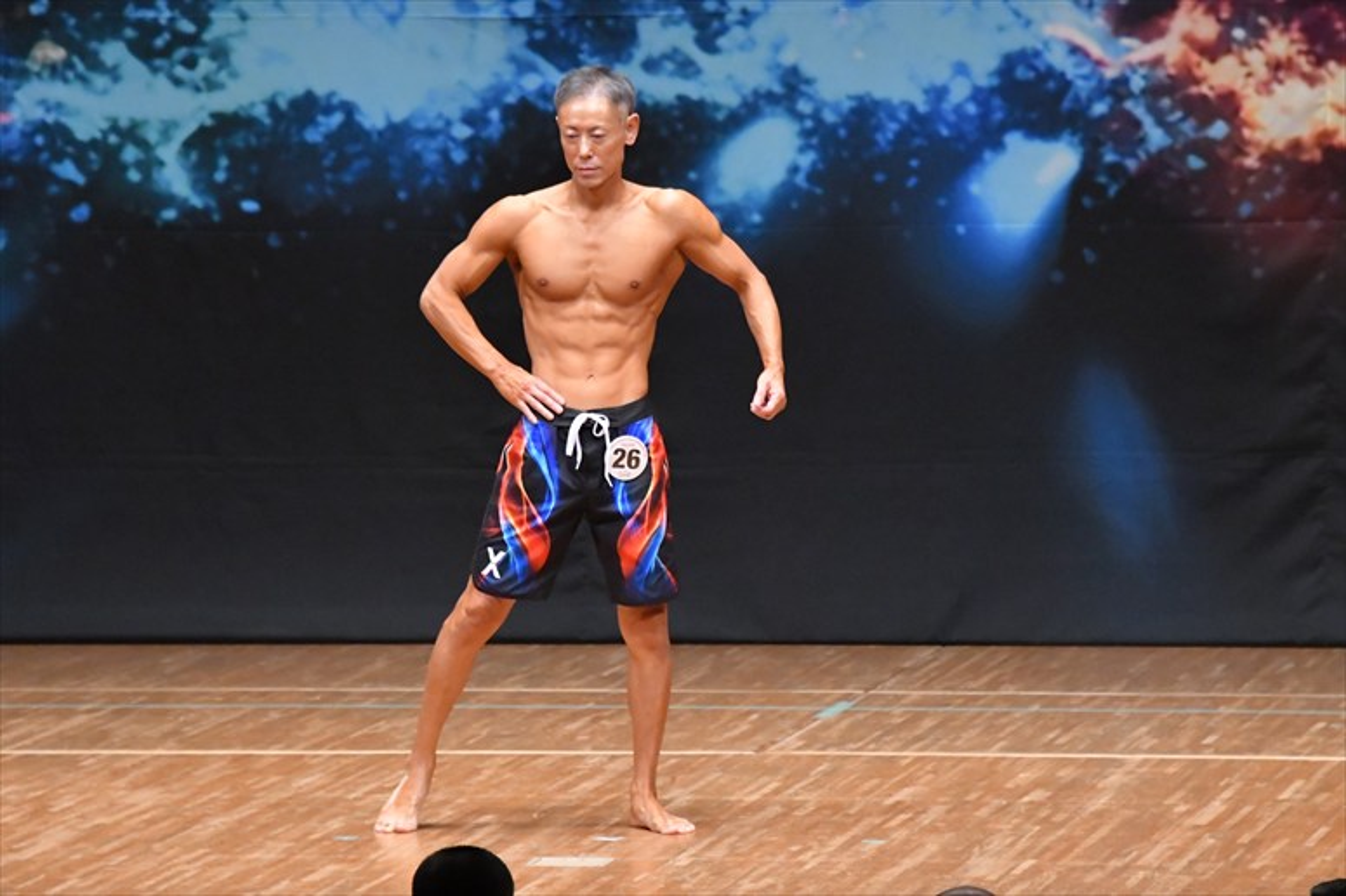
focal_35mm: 285
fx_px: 10651
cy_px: 448
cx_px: 673
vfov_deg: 4.8
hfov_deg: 7.2
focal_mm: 190
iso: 8000
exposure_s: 1/400
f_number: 5.6
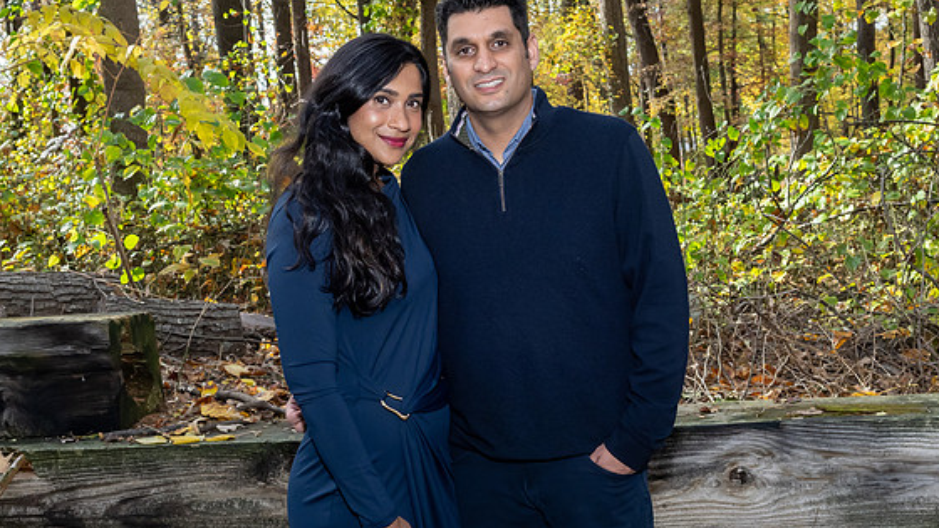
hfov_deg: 39.2
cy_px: 263
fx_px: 1320
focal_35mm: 53
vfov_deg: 22.6
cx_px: 492
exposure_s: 1/250
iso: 800
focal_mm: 26
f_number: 7.1
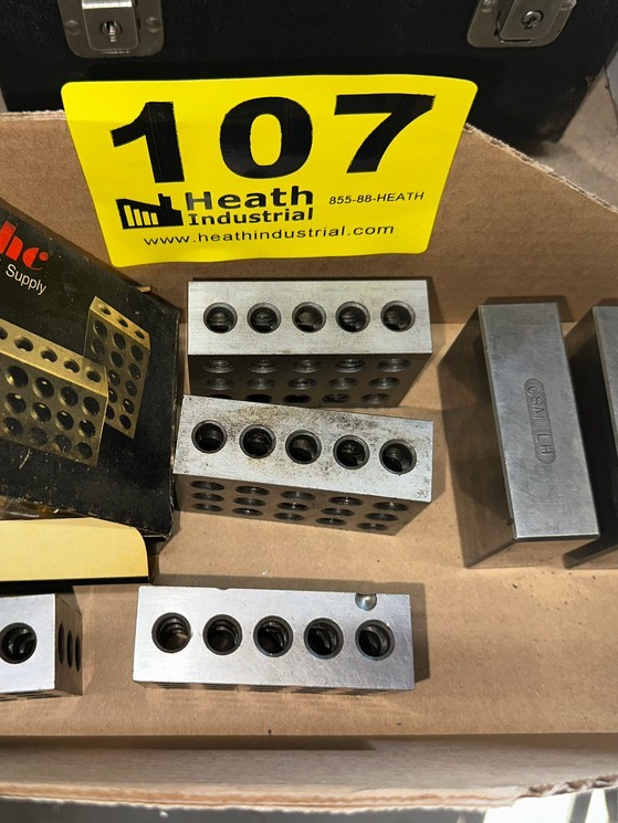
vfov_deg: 55.3
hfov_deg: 42.6
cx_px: 223
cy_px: 420
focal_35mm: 33
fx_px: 785
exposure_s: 1/66
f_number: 1.78
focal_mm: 6.86
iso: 50
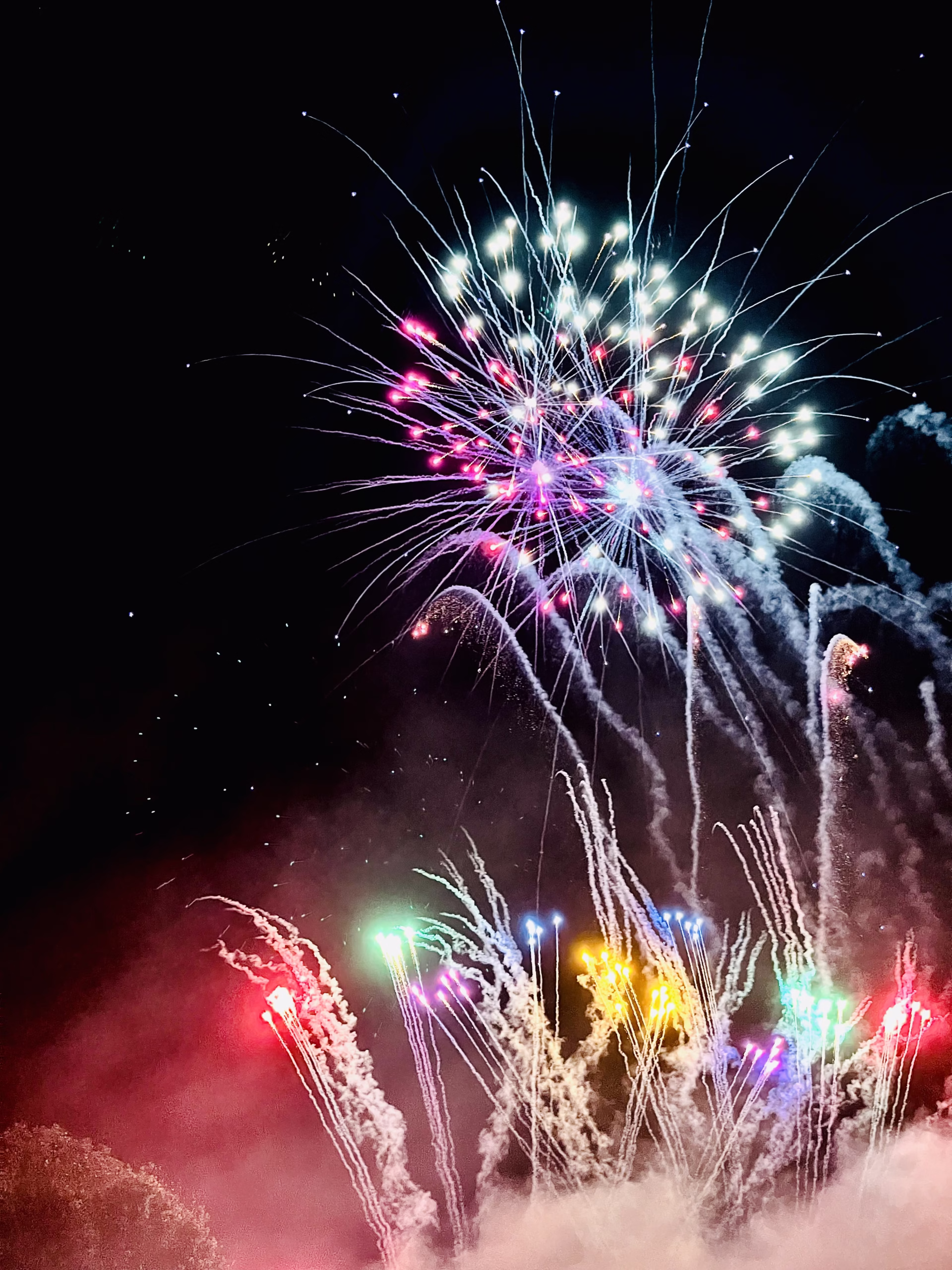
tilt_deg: +47.9
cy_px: 635
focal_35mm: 26
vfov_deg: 67.3
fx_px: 953
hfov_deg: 53.1
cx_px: 476
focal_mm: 5.1
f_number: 1.6
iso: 500
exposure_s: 1/33
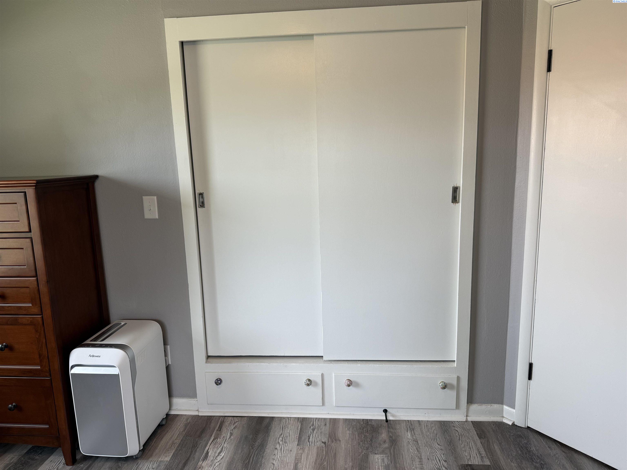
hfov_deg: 71.6
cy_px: 235
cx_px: 314
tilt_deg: -7.2
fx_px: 435
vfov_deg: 56.8
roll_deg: +0.7
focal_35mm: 24
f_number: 1.78
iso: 80
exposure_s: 1/120
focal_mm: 6.76
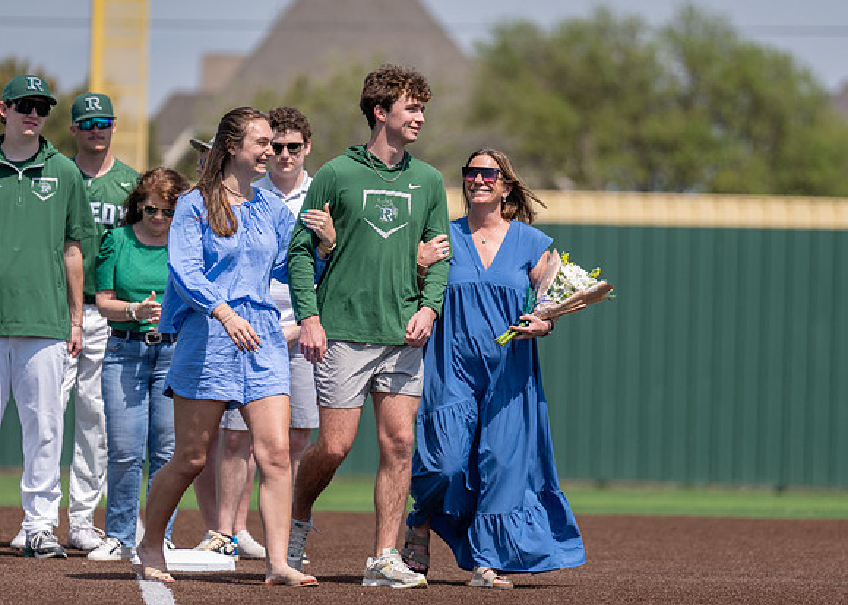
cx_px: 401
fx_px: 7270
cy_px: 290
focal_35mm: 302
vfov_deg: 4.8
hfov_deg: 6.7
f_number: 2.8
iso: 100
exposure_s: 1/2000
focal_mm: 200
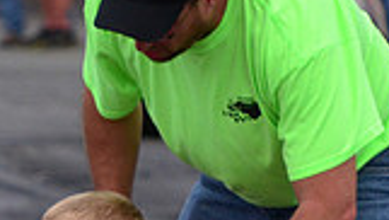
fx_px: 11659
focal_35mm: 1129
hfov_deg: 1.9
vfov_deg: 1.1
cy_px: 455
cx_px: 157
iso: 1000
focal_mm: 200
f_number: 6.3
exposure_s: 1/2500
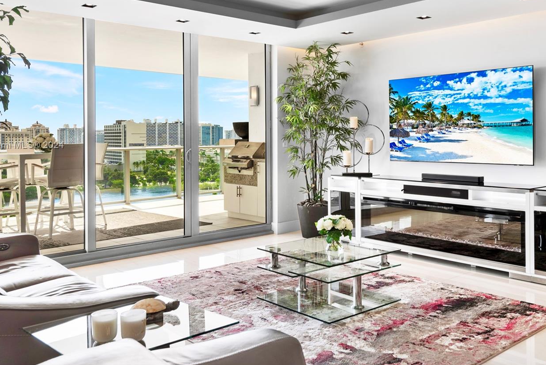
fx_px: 470
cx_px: 276
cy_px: 146
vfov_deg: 42.1
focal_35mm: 31
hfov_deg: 60.3
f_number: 8
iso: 320
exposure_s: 1/50
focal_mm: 24
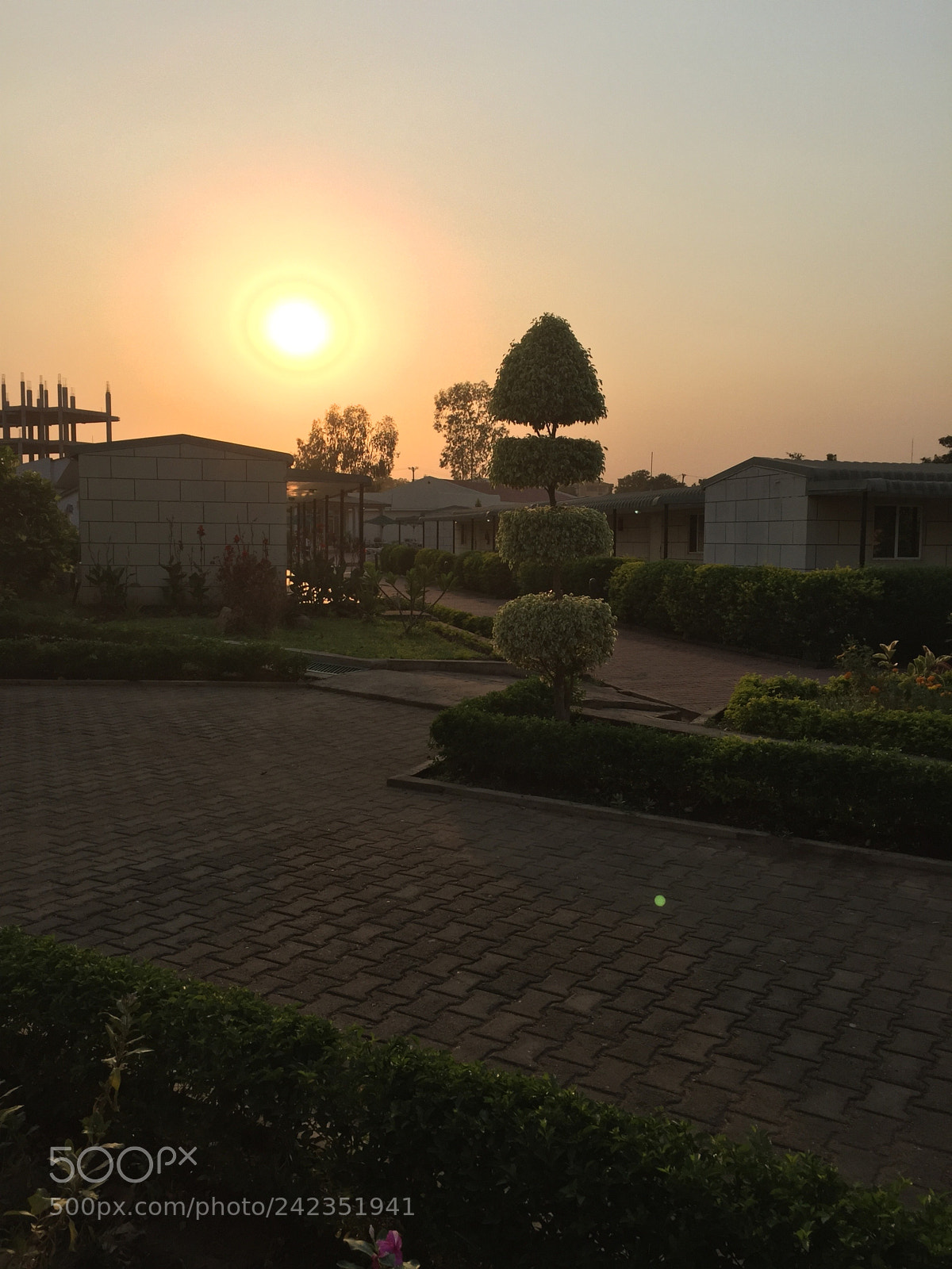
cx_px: 476
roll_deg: +0.2
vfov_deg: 61.7
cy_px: 634
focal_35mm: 29
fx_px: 1063
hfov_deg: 48.2
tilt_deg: -3.9
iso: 32
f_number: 2.2
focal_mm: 4.15
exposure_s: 1/2198
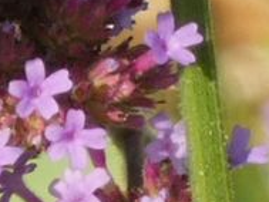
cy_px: -75
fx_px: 12698
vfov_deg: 0.9
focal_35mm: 1633
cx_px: -283
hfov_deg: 1.2
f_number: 5.6
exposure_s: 1/80
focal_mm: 64.9
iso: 80
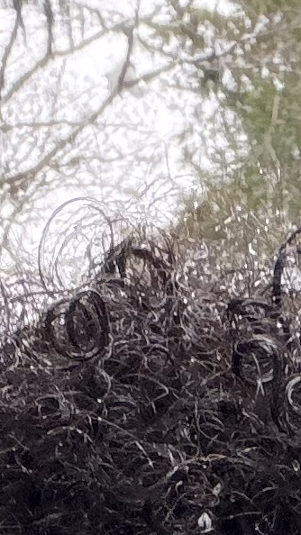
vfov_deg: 10.7
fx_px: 2413
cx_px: 406
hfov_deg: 7.1
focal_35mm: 170
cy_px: 1301
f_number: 1.9
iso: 80
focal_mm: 2.71
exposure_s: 1/186
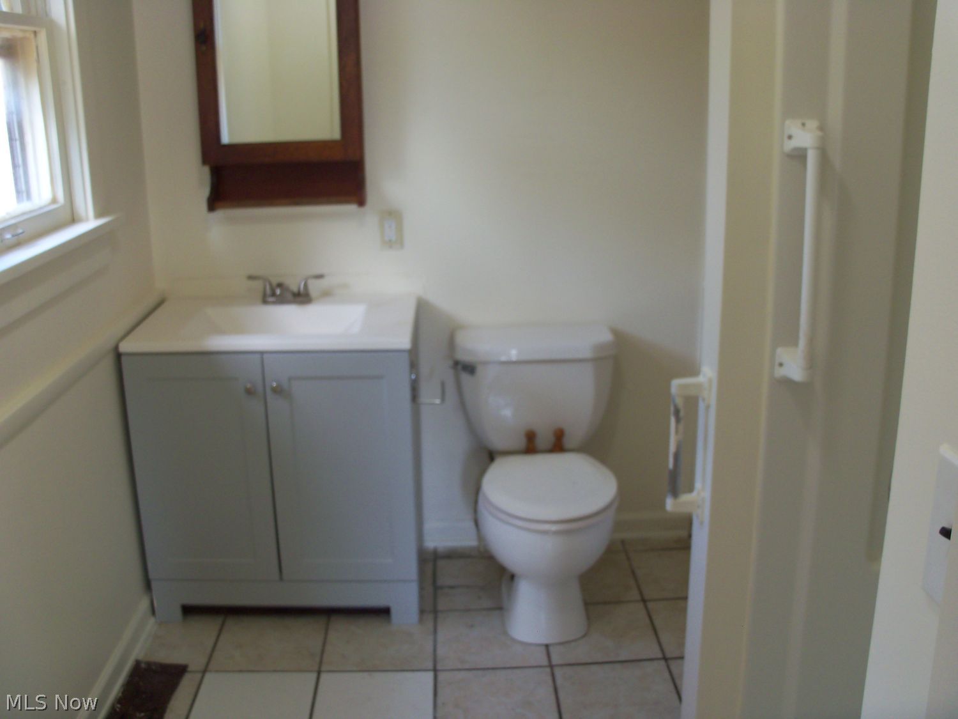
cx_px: 479
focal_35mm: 35
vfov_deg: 40.7
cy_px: 360
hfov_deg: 52.6
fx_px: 969
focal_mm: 6.3
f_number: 3
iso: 80
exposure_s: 1/30
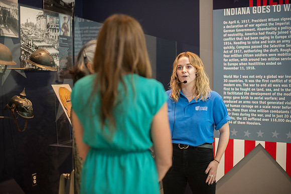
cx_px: 146
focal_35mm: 50
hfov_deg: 39.6
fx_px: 404
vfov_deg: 27.0
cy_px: 97
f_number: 1.8
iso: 640
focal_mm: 50
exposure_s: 1/200
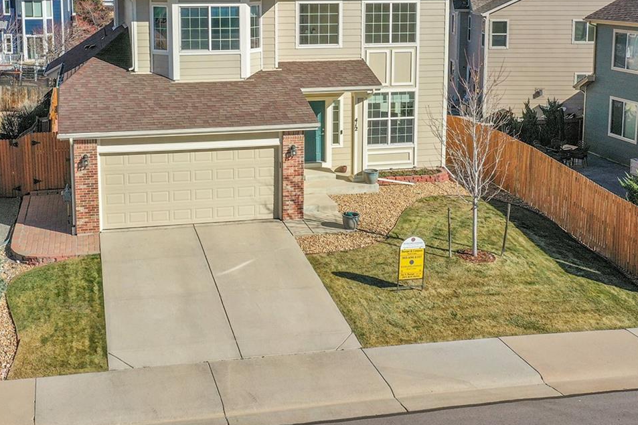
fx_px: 833
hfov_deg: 41.9
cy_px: 102
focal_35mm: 47
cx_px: 293
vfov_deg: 28.2
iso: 100
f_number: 6.3
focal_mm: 10.26
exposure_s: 1/640
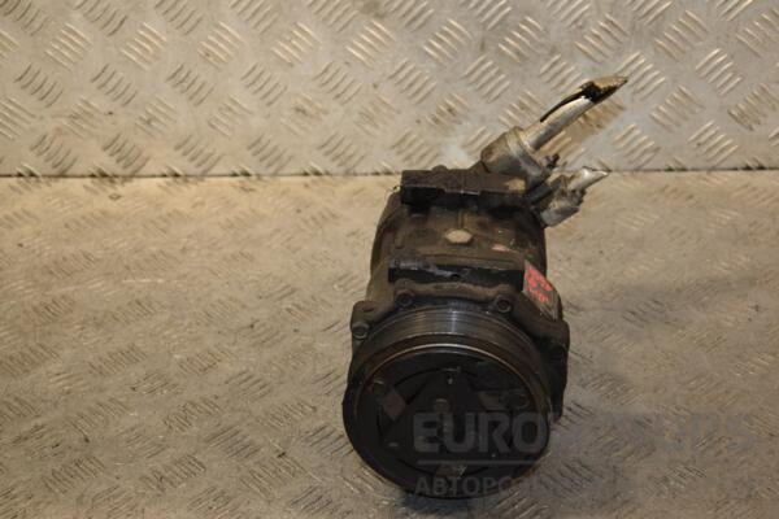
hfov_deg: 29.9
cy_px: 260
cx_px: 390
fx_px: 1461
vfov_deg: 20.2
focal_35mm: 68
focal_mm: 45
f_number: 5
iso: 800
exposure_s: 1/200
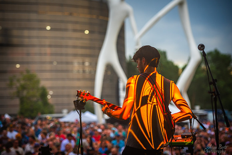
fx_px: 714
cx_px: 116
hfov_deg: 18.5
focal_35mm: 111
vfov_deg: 12.4
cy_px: 76
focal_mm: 105
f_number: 2.8
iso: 400
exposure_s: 1/500
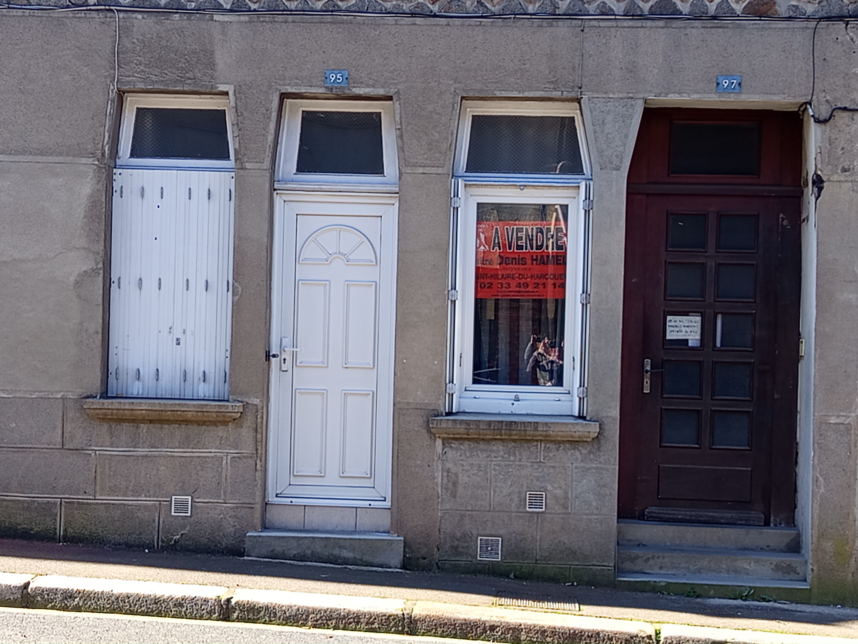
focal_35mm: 69
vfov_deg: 21.3
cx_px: 429
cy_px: 322
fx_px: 1710
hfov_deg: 28.2
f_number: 1.7
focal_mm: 5.24
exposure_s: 1/139
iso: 51
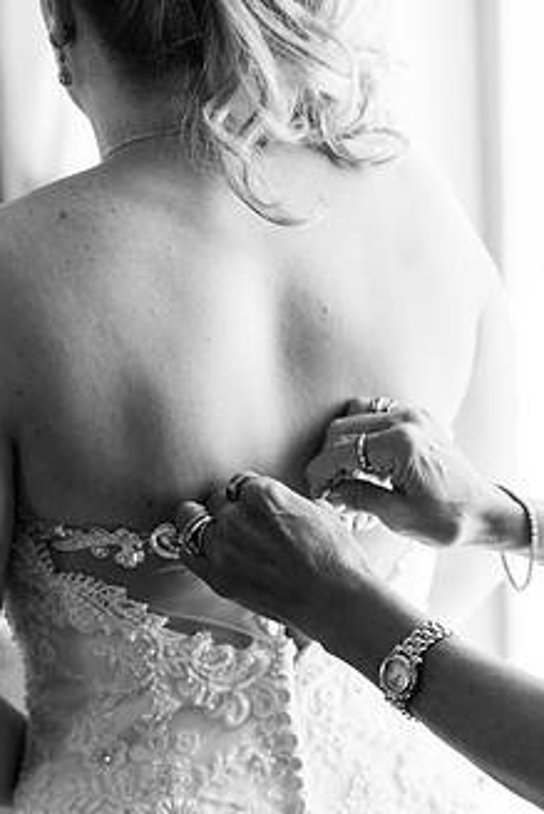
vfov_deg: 21.2
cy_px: 539
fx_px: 2174
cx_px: 345
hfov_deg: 14.3
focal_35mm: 96
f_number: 2.8
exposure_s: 1/1250
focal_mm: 70
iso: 4000
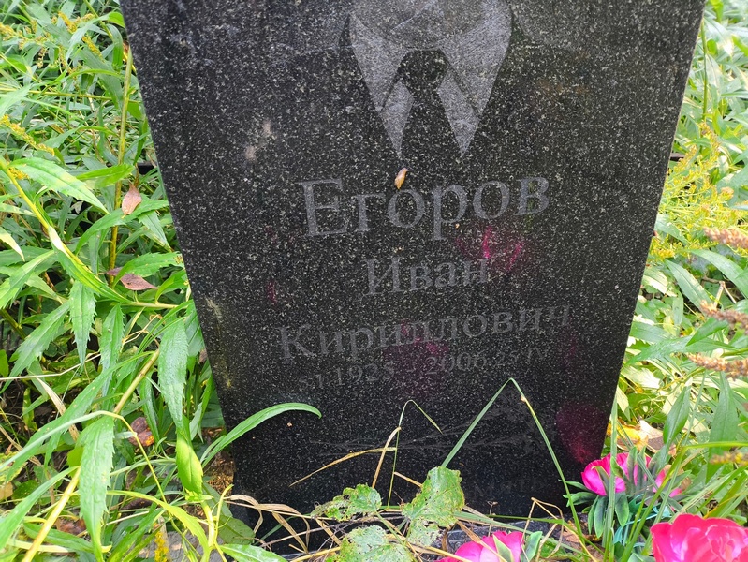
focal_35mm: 25
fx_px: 540
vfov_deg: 54.9
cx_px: 374
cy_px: 281
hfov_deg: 69.4
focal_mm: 4.71
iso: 250
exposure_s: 1/50
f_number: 1.7
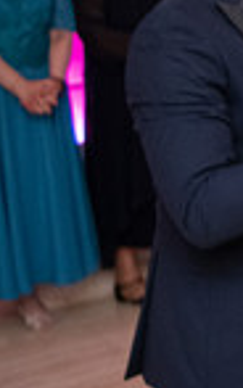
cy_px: 91
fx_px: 1641
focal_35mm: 155
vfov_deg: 13.4
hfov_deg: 7.3
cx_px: 779
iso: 1250
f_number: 1.8
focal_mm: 23
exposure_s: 1/125
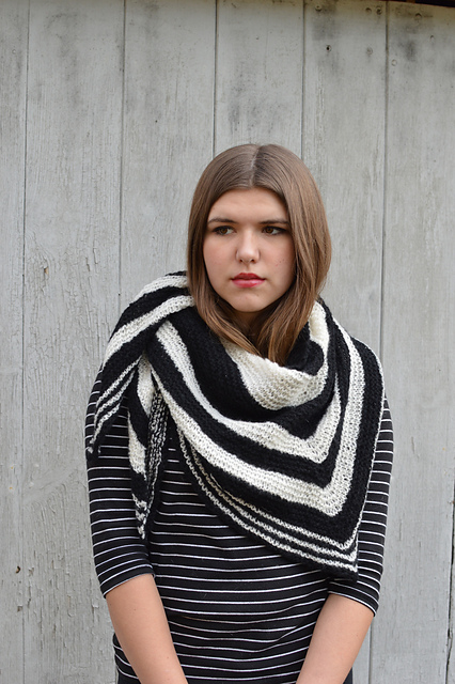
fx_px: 996
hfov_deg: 25.7
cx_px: 228
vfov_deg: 37.9
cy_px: 342
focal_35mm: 52
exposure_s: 1/125
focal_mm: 35
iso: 280
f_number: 5.6
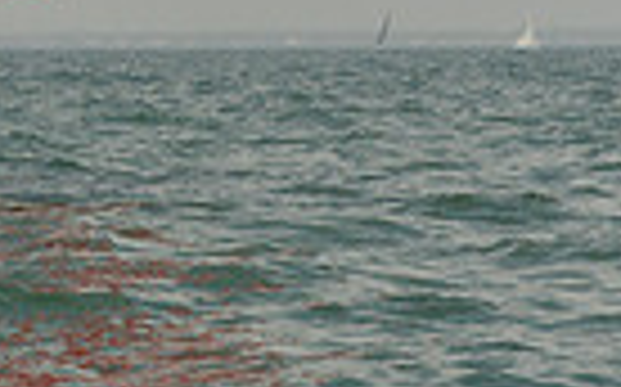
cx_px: -196
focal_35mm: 300
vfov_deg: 4.2
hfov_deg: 6.9
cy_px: -810
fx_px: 5073
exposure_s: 1/1600
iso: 560
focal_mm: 70
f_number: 13
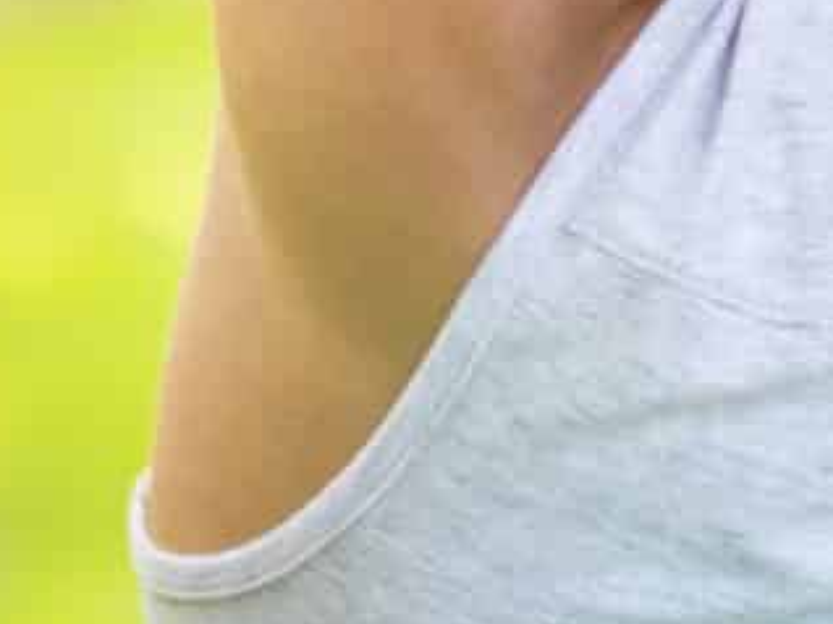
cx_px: 10
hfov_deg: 9.1
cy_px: -615
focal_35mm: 217
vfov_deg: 6.6
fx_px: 5218
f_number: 1.4
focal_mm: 35
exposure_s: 1/1000
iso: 200
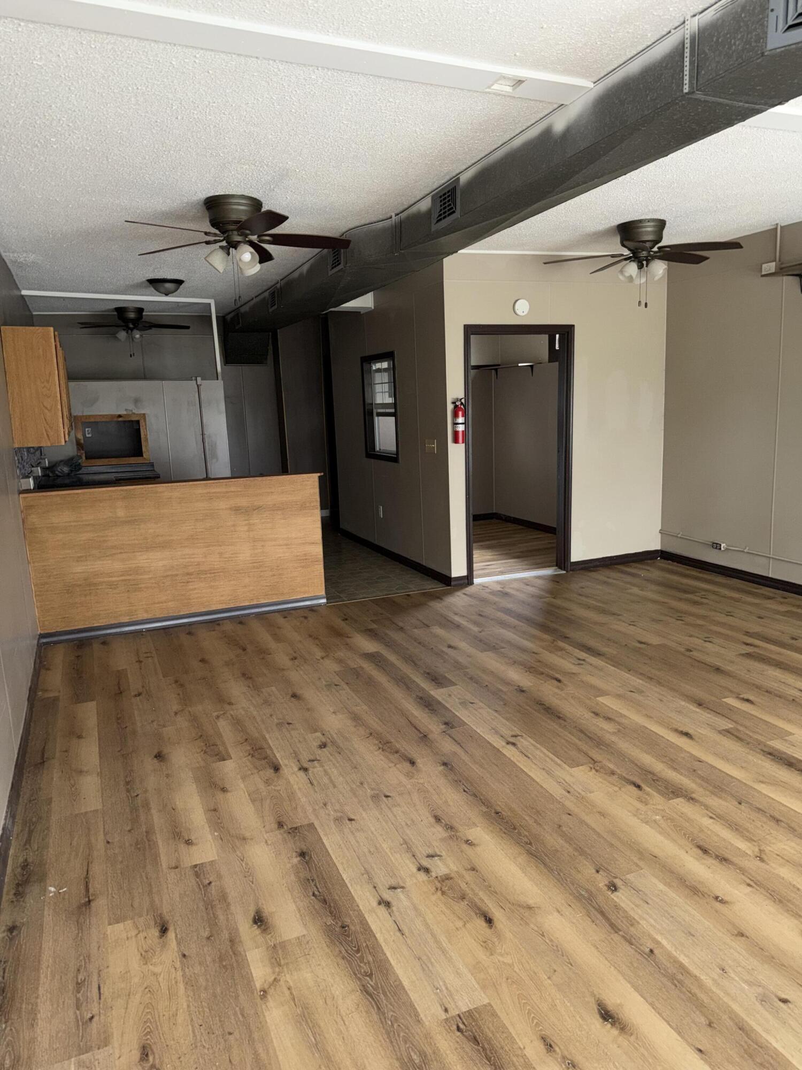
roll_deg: +2.5
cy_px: 535
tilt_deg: -10.1
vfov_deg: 71.6
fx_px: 741
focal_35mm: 24
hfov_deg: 56.8
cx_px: 401
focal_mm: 6.76
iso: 80
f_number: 1.78
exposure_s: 1/35
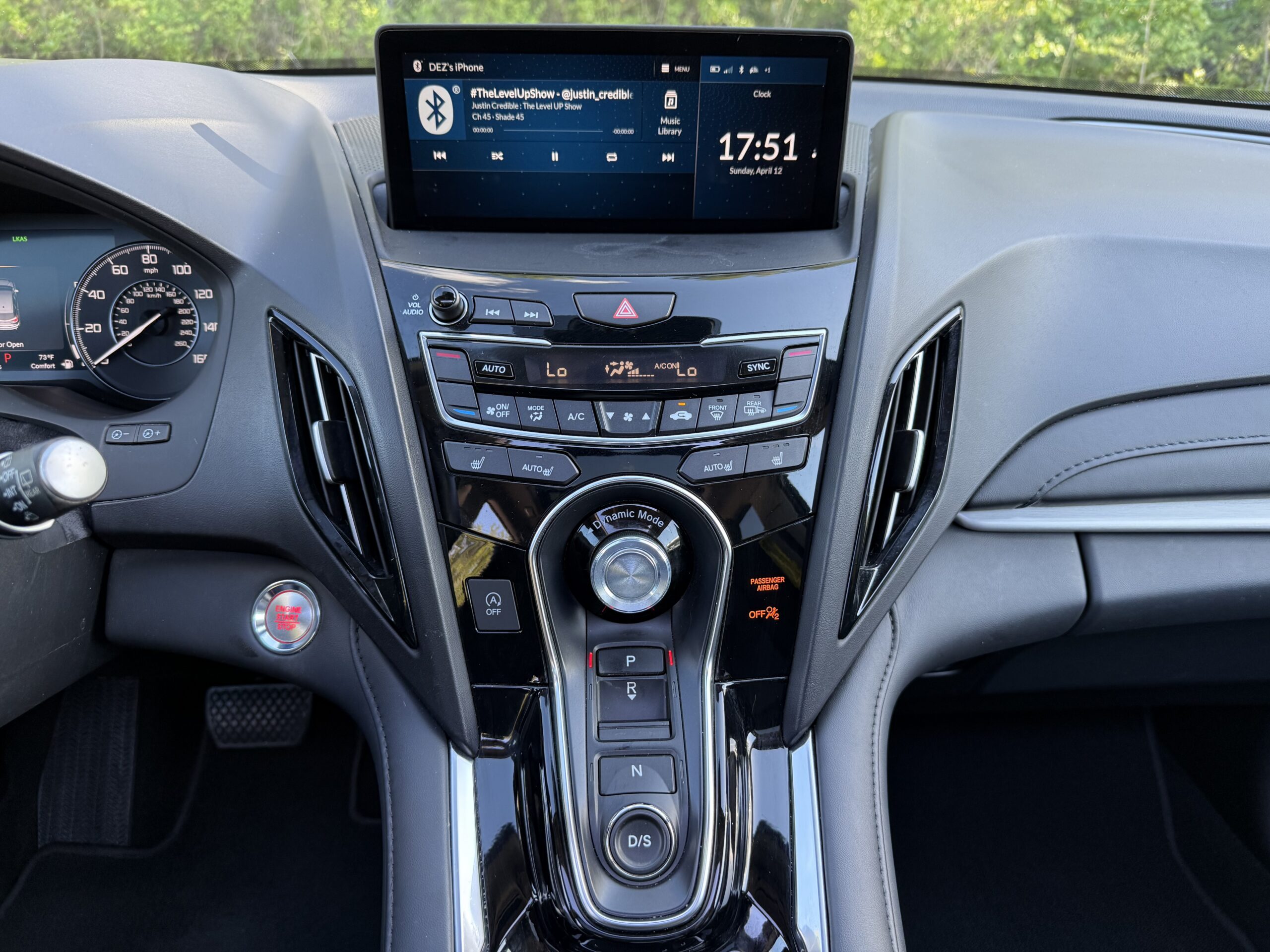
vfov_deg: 56.8
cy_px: 476
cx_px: 635
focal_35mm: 24
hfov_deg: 71.6
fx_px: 881
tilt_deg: -26.9
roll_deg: -2.0
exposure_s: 1/121
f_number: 1.78
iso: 160
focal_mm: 6.76
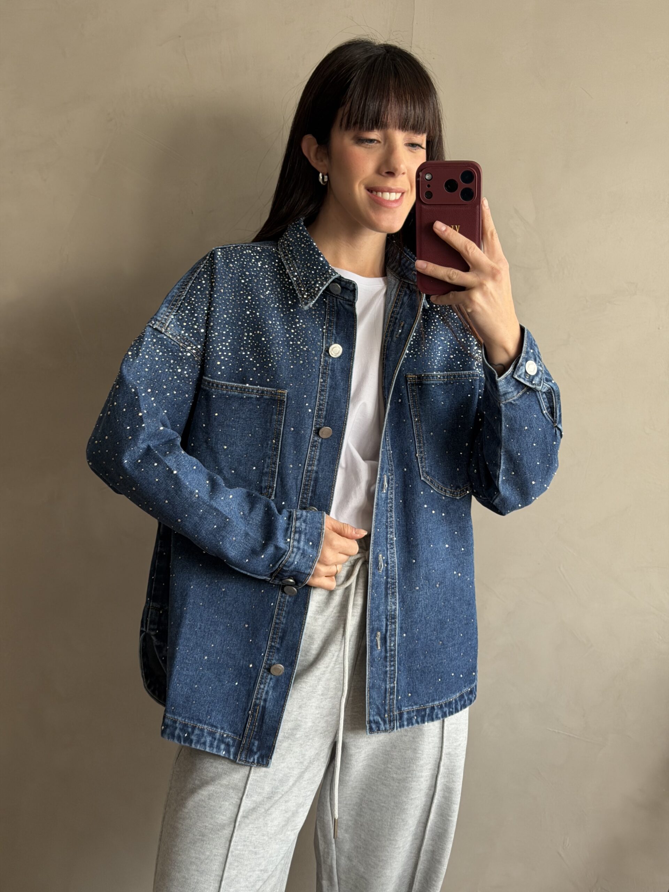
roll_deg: -2.3
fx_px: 1237
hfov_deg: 30.3
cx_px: 334
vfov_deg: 39.7
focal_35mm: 48
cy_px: 446
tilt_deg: -16.9
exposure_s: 1/60
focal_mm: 6.76
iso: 160
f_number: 1.78
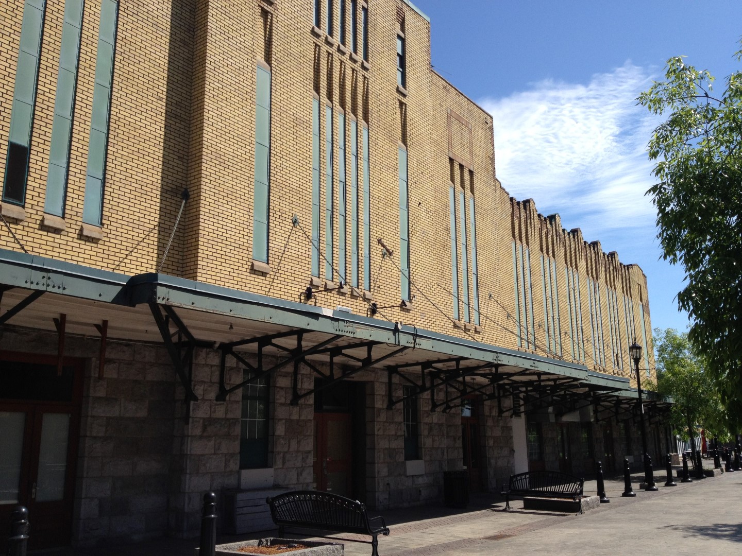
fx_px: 750
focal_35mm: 35
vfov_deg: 40.7
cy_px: 278
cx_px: 371
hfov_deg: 52.6
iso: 64
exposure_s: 1/1672
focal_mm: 4.28
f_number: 2.4
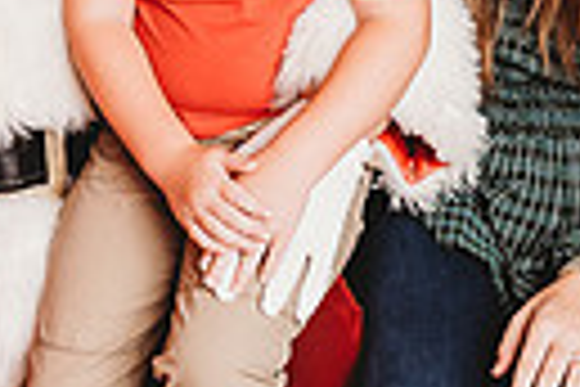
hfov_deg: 14.8
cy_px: -284
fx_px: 2223
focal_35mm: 138
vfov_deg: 9.5
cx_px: 185
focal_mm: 24
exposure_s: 1/160
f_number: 2.8
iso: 100
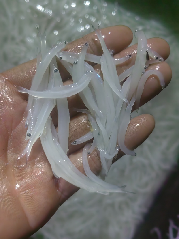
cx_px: 90
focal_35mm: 27
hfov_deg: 51.3
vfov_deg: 65.3
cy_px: 120
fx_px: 186
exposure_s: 1/100
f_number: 1.9
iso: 2000
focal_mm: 5.52
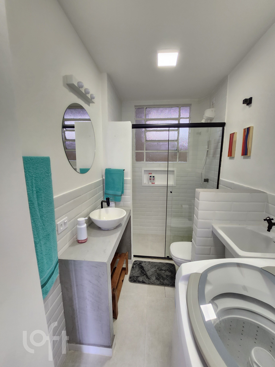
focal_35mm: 13
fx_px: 138
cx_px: 138
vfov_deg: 106.2
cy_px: 184
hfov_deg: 89.9
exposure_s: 1/60
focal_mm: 1.7
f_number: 2.2
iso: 250
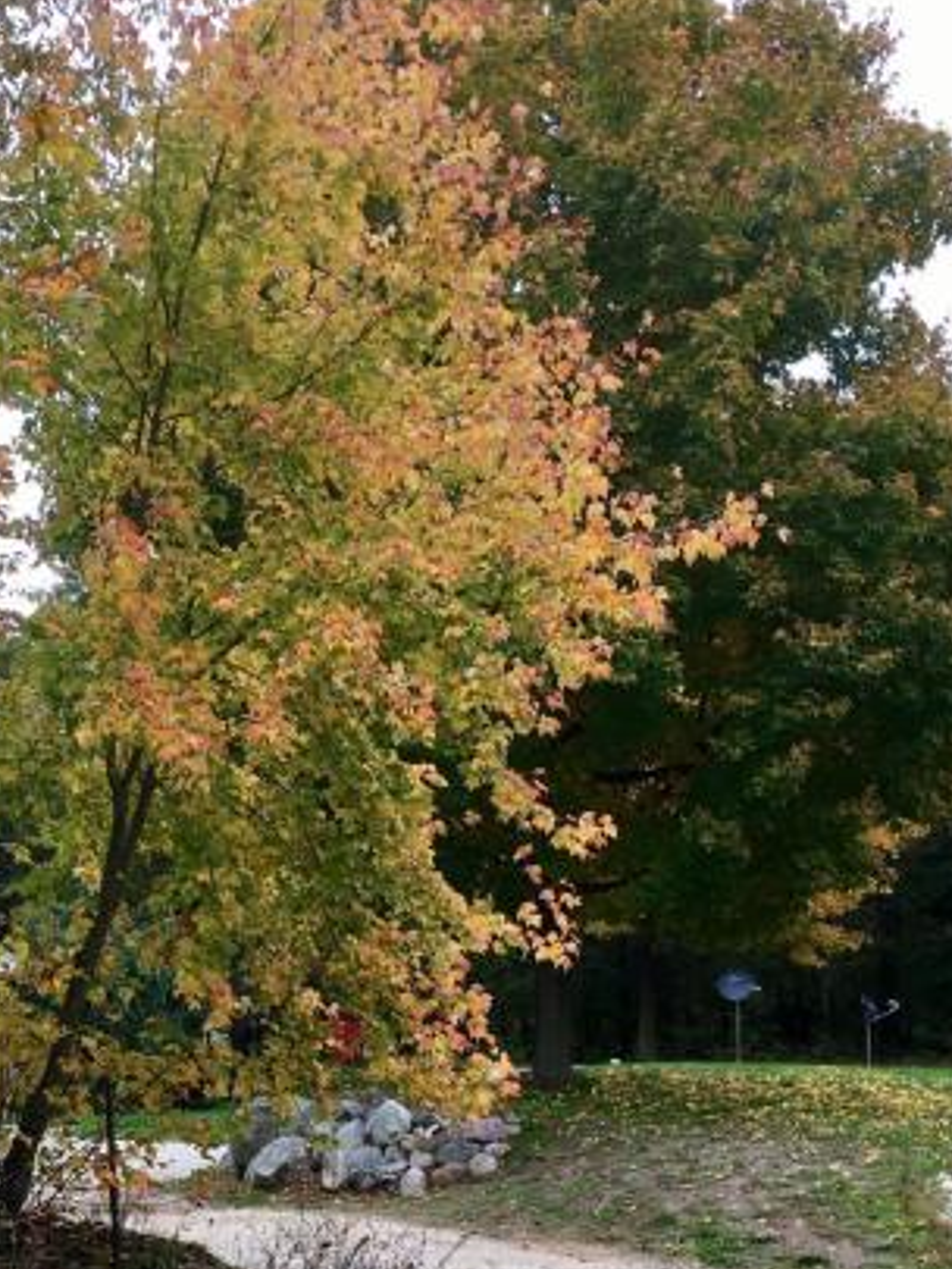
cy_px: 1018
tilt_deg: +0.4
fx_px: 2016
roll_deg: +1.3
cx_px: 260
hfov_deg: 26.3
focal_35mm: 55
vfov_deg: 33.9
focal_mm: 4.15
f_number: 2.2
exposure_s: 1/138
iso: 25
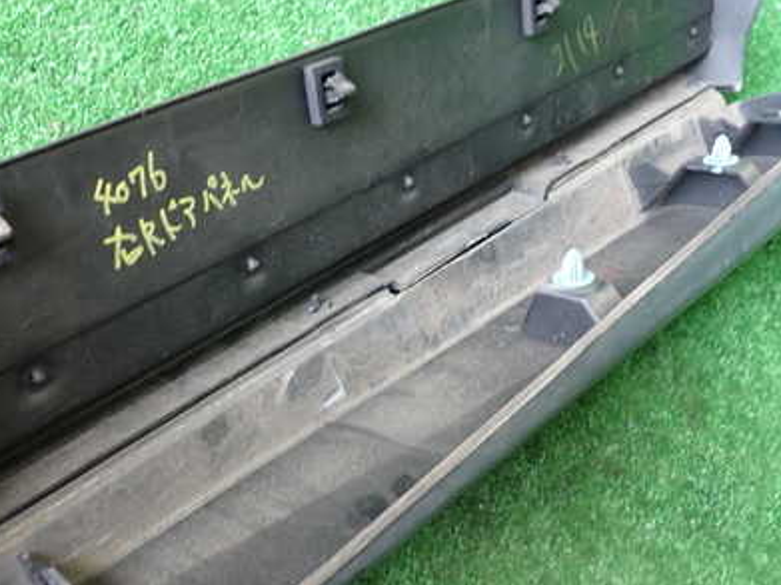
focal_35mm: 46
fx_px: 1038
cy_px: 317
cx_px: 391
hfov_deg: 41.3
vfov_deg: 31.5
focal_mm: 5.4
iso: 200
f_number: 2.3
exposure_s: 1/30
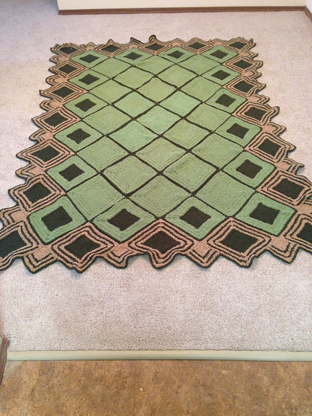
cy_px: 208
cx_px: 156
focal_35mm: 33
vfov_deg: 55.4
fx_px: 397
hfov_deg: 42.9
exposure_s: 1/20
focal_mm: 4.12
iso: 200
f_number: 2.4
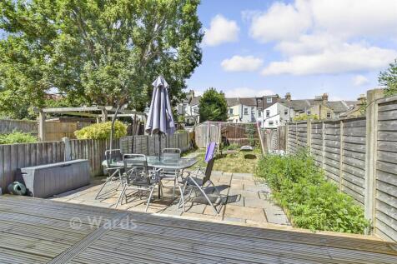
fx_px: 165
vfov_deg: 77.3
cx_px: 198
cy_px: 132
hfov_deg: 100.4
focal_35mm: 15
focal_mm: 10
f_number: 10
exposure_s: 1/400
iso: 500
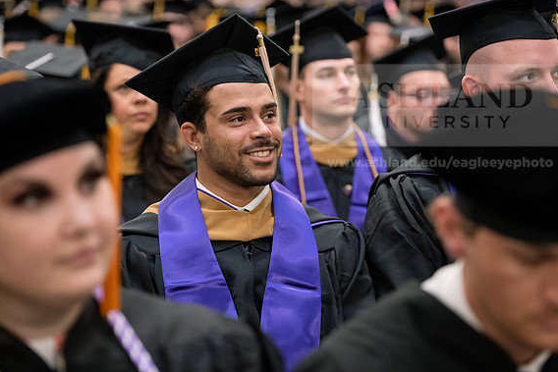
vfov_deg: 13.7
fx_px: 1550
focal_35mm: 100
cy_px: 183
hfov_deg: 20.4
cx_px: 283
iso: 3200
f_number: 3.2
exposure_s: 1/200
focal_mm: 98
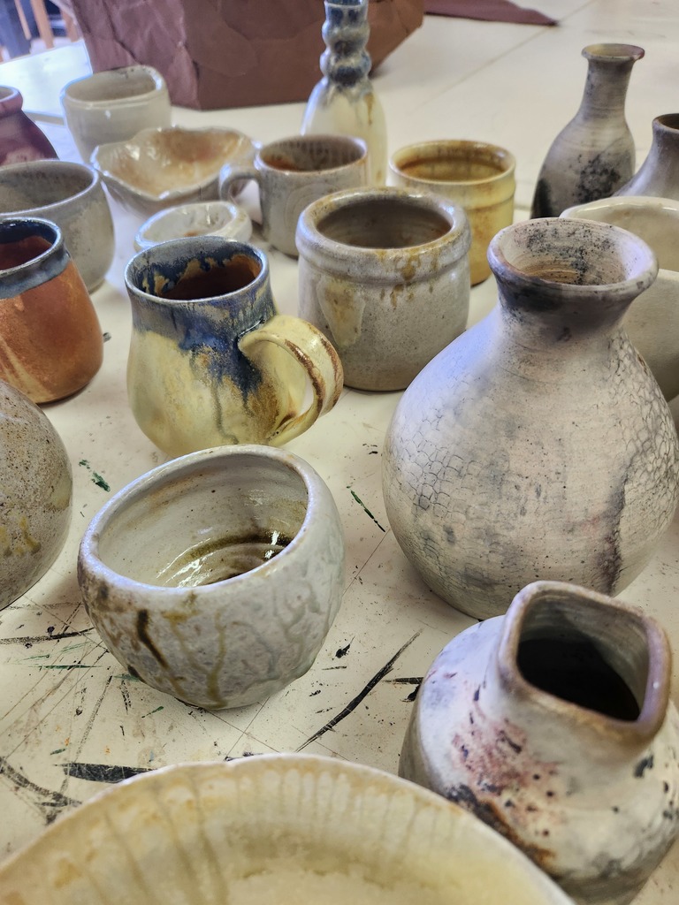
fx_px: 602
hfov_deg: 58.9
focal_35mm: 23
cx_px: 340
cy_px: 452
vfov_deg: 73.9
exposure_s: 1/120
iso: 250
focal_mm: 5.4
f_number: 1.8
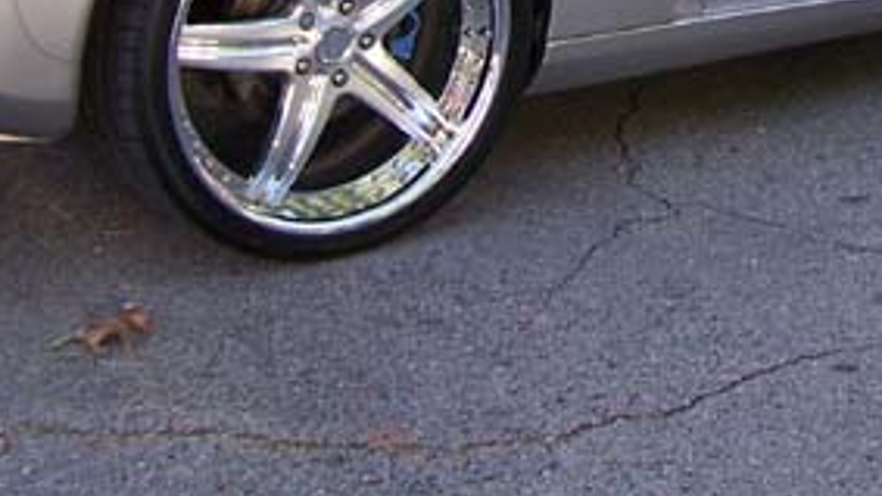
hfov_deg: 18.1
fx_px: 2736
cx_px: 767
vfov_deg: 10.0
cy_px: -276
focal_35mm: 117
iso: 80
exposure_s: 1/125
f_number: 2.8
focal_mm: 6.3
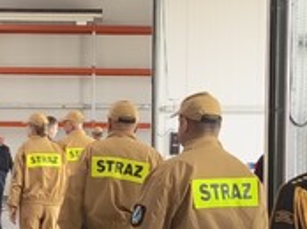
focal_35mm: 122
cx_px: 94
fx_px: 1080
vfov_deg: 12.1
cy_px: 176
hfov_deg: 16.1
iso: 231
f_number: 1.7
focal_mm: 5.27
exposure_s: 1/100
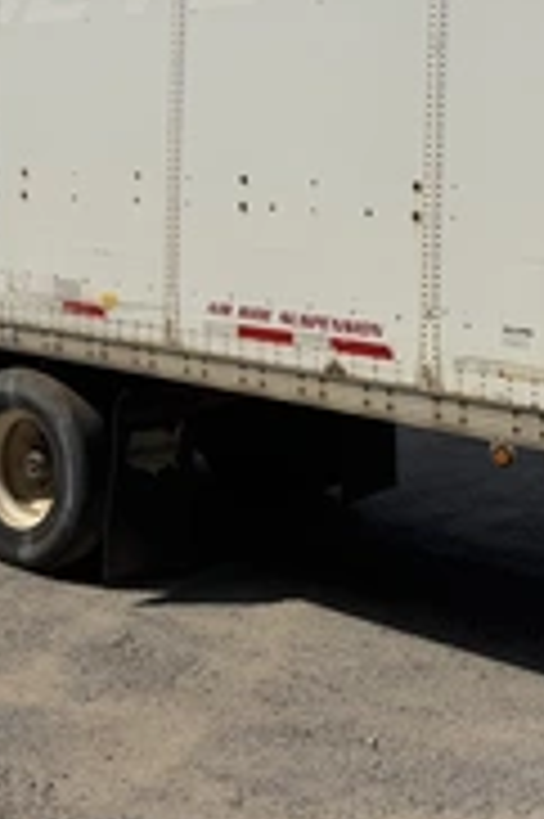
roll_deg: -2.2
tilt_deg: -0.9
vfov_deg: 35.1
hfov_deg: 24.1
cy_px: 158
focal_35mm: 55
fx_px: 1249
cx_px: 90
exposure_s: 1/11905
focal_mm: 6.76
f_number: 1.78
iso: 80
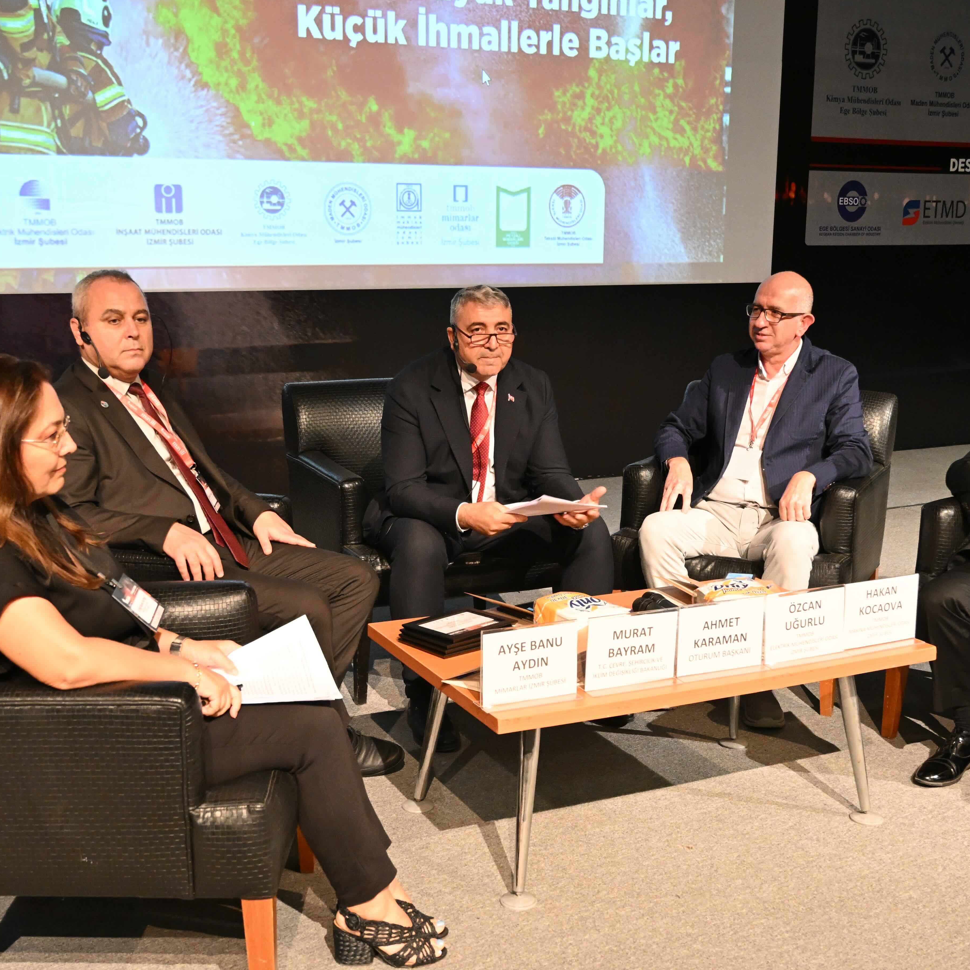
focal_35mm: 43
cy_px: 493
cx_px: 494
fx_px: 1363
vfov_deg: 39.2
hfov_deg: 39.2
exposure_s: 1/40
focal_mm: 22
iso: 4000
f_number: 3.5
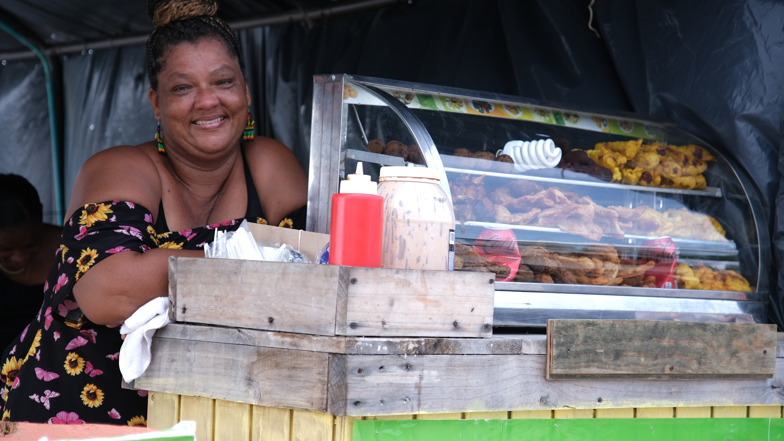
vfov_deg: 13.9
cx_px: 392
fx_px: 1809
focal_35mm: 87
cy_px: 220
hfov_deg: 24.5
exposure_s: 1/180
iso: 100
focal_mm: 55
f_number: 2.8
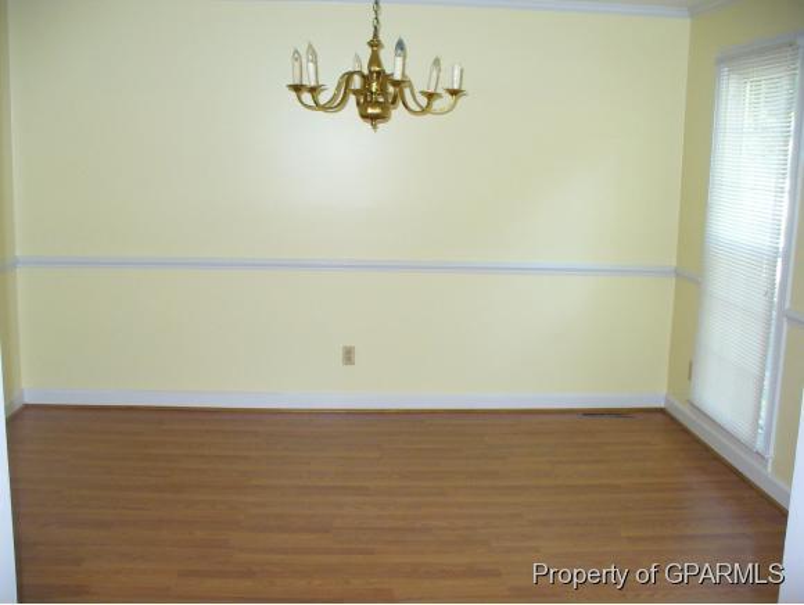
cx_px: 402
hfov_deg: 50.1
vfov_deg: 38.7
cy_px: 302
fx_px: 860
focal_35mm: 37
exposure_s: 1/30
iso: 200
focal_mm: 6.1
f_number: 2.8
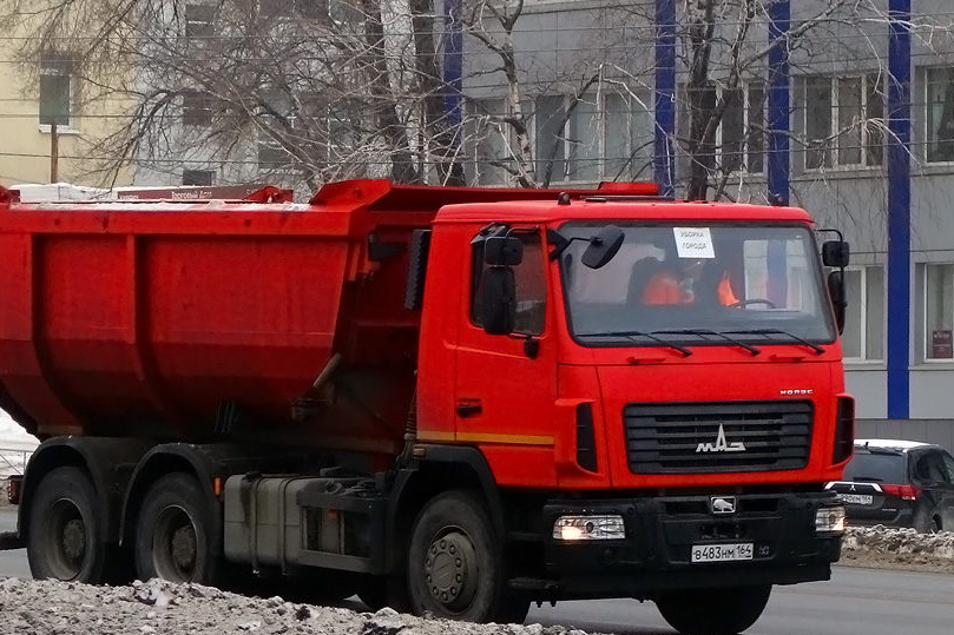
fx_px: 3497
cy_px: 274
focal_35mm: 132
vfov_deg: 10.4
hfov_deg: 15.5
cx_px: 459
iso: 640
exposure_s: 1/500
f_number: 4.5
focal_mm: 33.2
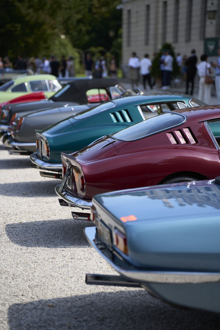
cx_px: 110
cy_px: 165
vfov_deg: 19.1
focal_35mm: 107
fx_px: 981
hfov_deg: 12.8
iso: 100
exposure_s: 1/1250
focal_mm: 107
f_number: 2.8
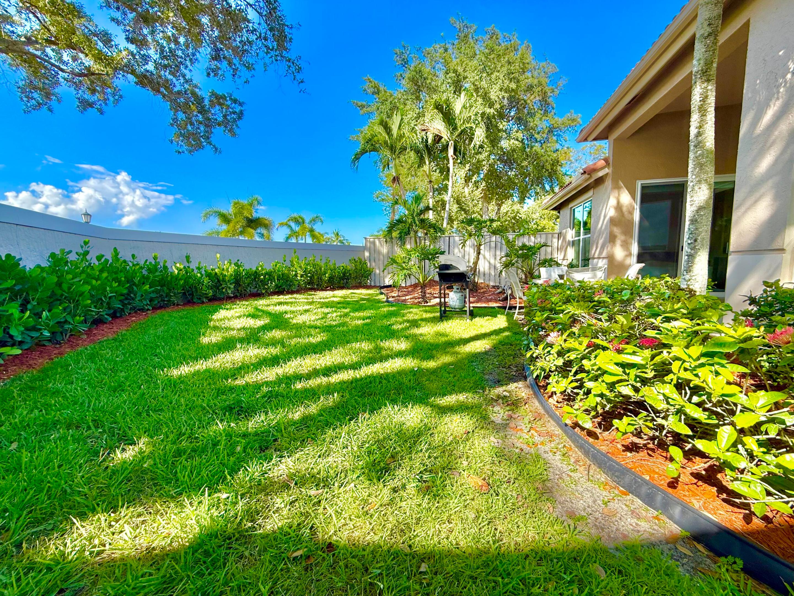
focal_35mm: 14
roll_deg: +0.9
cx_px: 397
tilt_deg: -5.9
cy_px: 298
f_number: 2.2
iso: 64
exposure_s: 1/545
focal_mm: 2.22
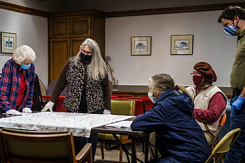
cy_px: 107
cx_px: 86
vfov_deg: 23.7
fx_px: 388
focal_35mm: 57
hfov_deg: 34.8
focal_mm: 35
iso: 3200
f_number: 2
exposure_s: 1/200
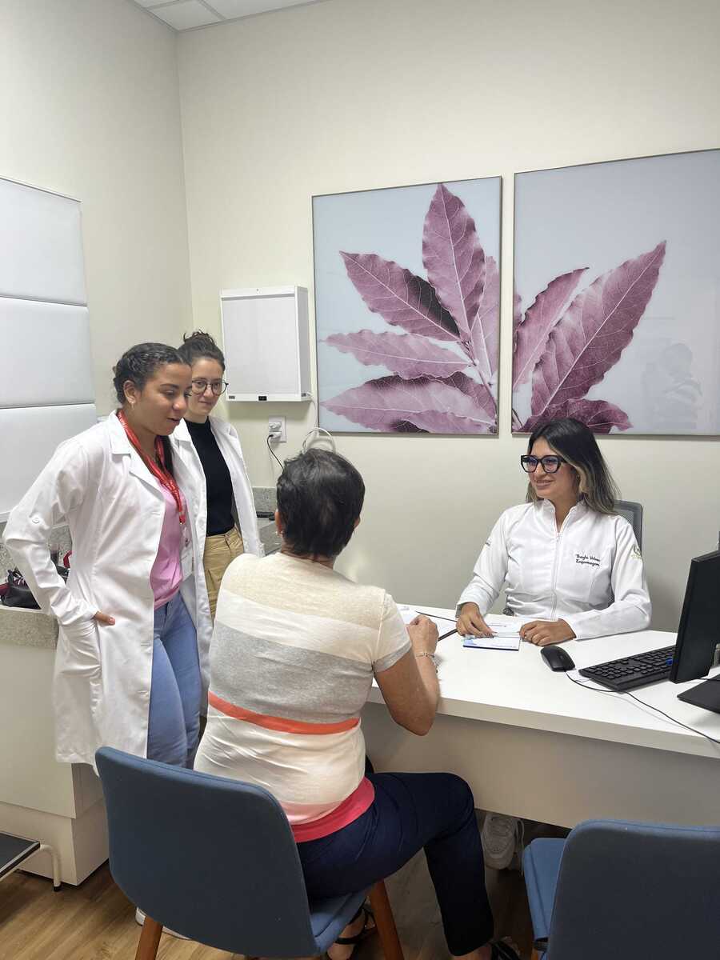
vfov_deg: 67.3
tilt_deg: -8.4
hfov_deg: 53.1
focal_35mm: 26
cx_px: 360
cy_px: 480
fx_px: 721
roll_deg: +2.0
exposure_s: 1/60
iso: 80
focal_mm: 5.1
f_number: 1.6
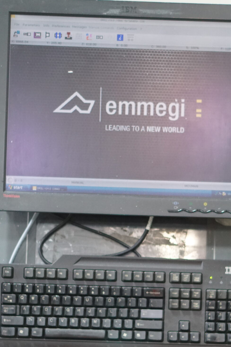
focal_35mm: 131
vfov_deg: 15.6
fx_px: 1261
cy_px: 268
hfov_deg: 10.5
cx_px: 145
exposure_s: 1/100
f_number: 1.8
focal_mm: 50
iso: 1250
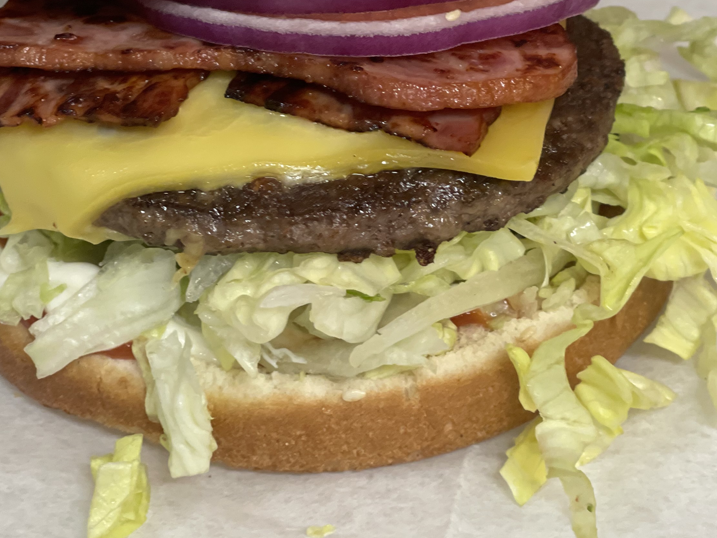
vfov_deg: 12.7
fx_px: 2402
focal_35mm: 116
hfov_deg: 17.0
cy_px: 117
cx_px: 397
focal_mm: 7.5
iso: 125
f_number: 2.2
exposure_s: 1/40
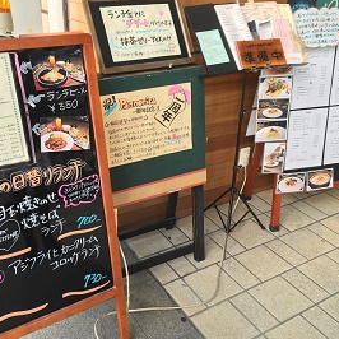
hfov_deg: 47.0
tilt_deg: -25.7
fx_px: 388
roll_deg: -1.5
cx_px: 141
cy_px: 166
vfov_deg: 47.2
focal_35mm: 35
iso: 25
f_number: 2.2
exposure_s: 1/60
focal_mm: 4.15
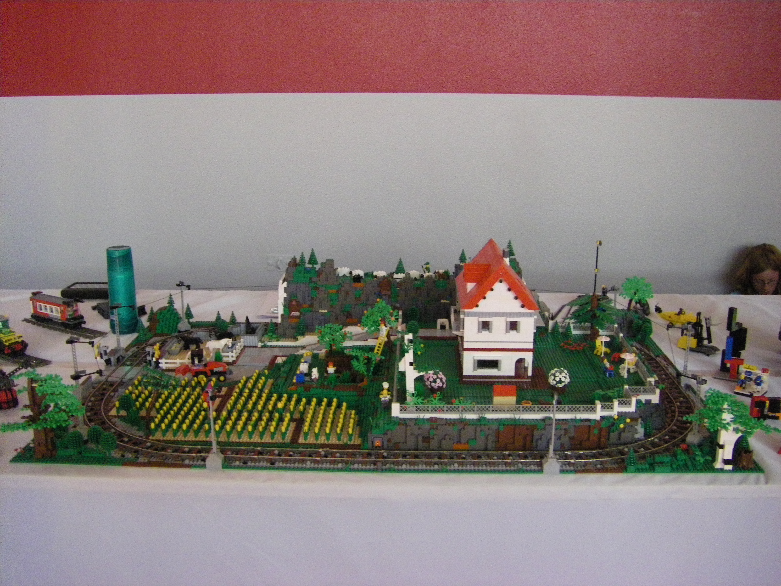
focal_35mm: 38
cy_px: 293
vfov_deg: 37.7
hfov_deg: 49.0
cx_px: 390
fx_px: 857
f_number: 3.5
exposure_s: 1/30
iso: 800
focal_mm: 6.3
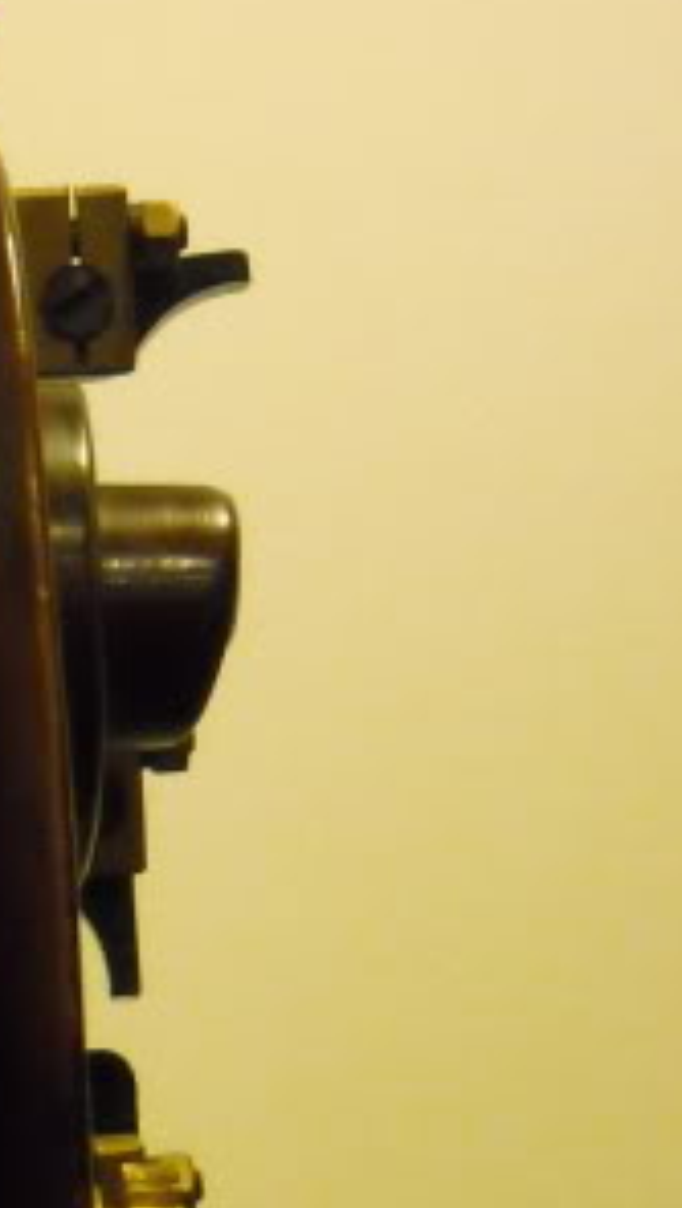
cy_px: 1147
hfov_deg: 6.8
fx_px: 5742
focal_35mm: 179
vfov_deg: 11.9
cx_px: -61
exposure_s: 1/148
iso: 800
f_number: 3.9
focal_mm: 12.3
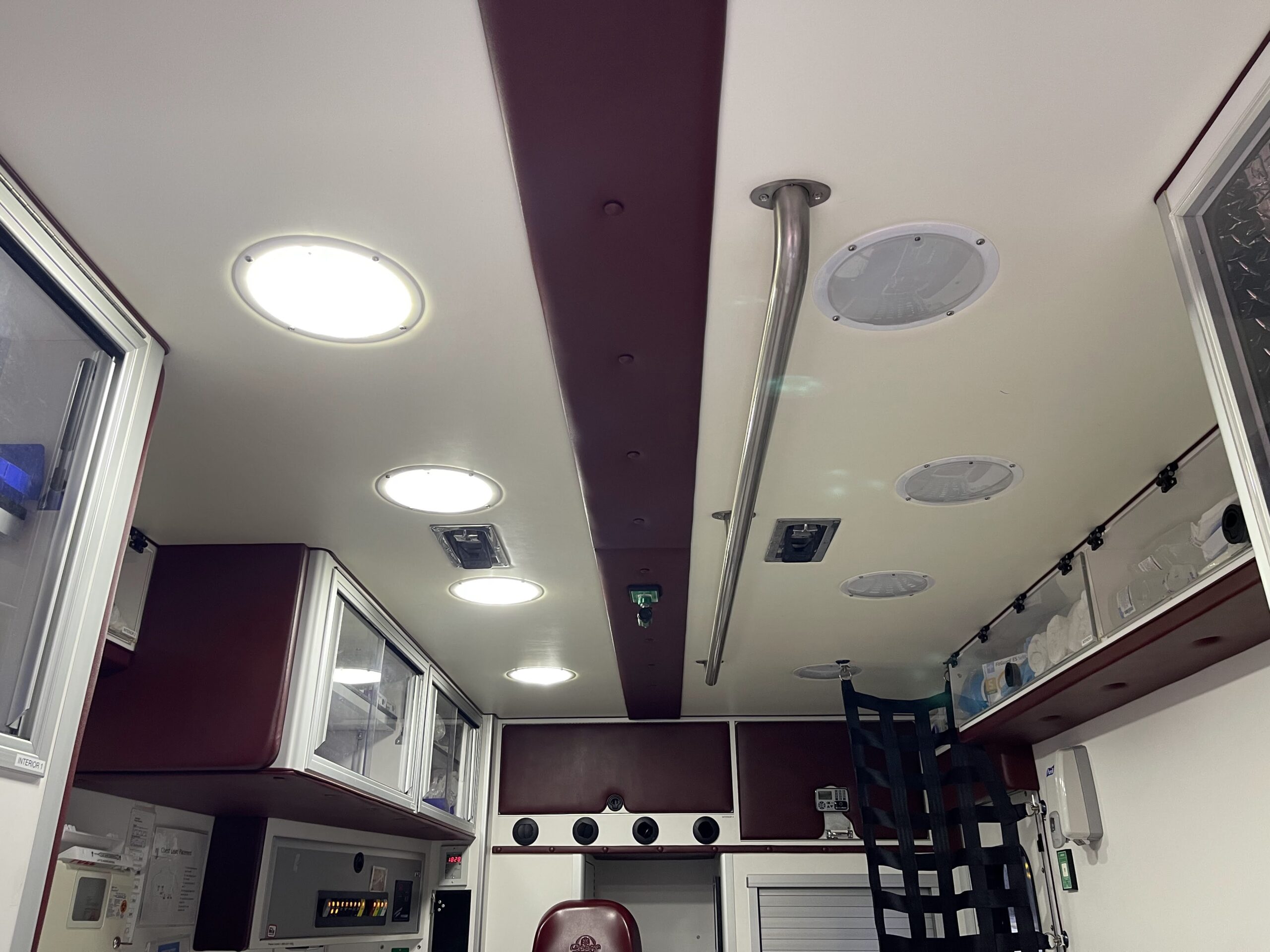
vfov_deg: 53.1
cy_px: 476
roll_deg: -0.2
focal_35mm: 26
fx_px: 954
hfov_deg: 67.3
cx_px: 635
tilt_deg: +22.1
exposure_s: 1/60
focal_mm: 5.1
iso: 160
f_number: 1.6
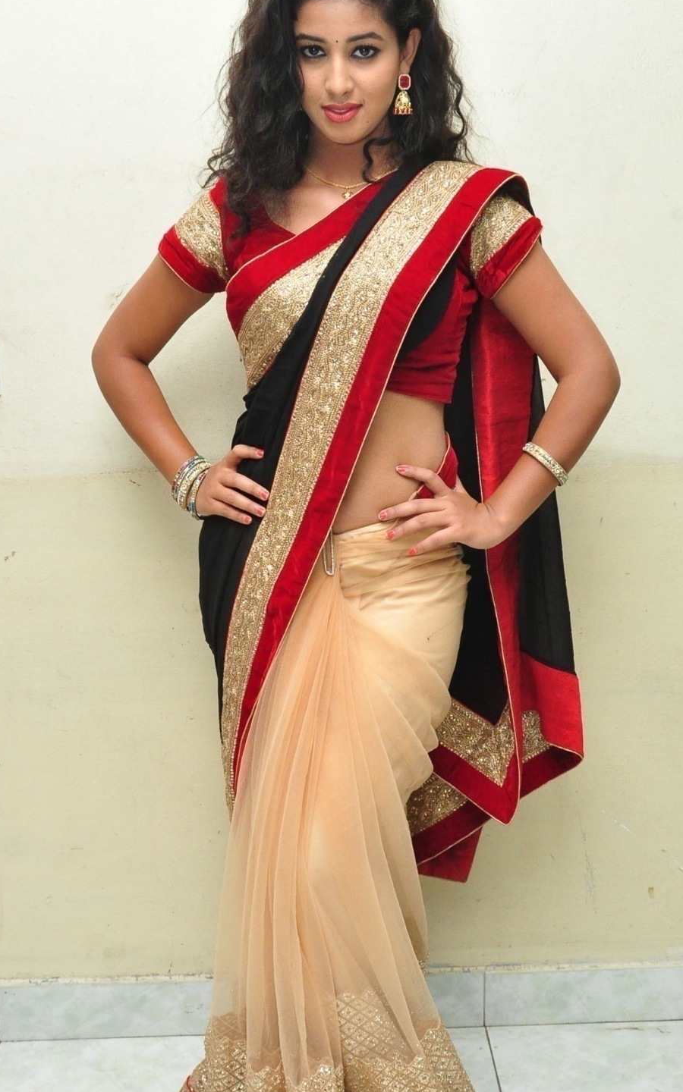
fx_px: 1370
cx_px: 351
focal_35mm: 46
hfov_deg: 28.0
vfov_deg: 43.5
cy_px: 559
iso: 1600
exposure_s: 1/125
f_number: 7.1
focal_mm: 24
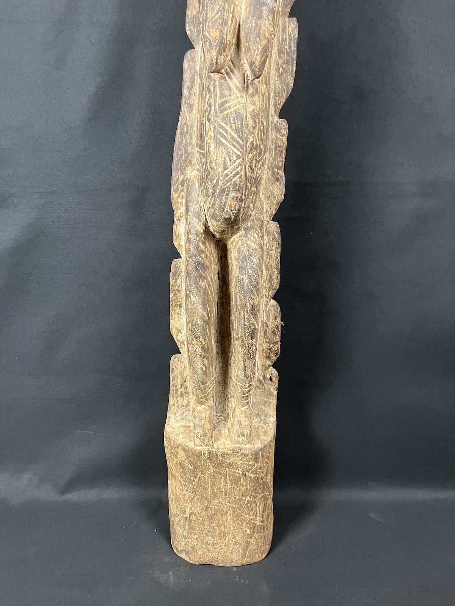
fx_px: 456
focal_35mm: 26
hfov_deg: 53.1
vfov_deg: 67.3
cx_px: 228
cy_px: 303
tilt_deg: -16.1
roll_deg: +0.3
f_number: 1.6
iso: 400
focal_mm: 5.1
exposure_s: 1/50
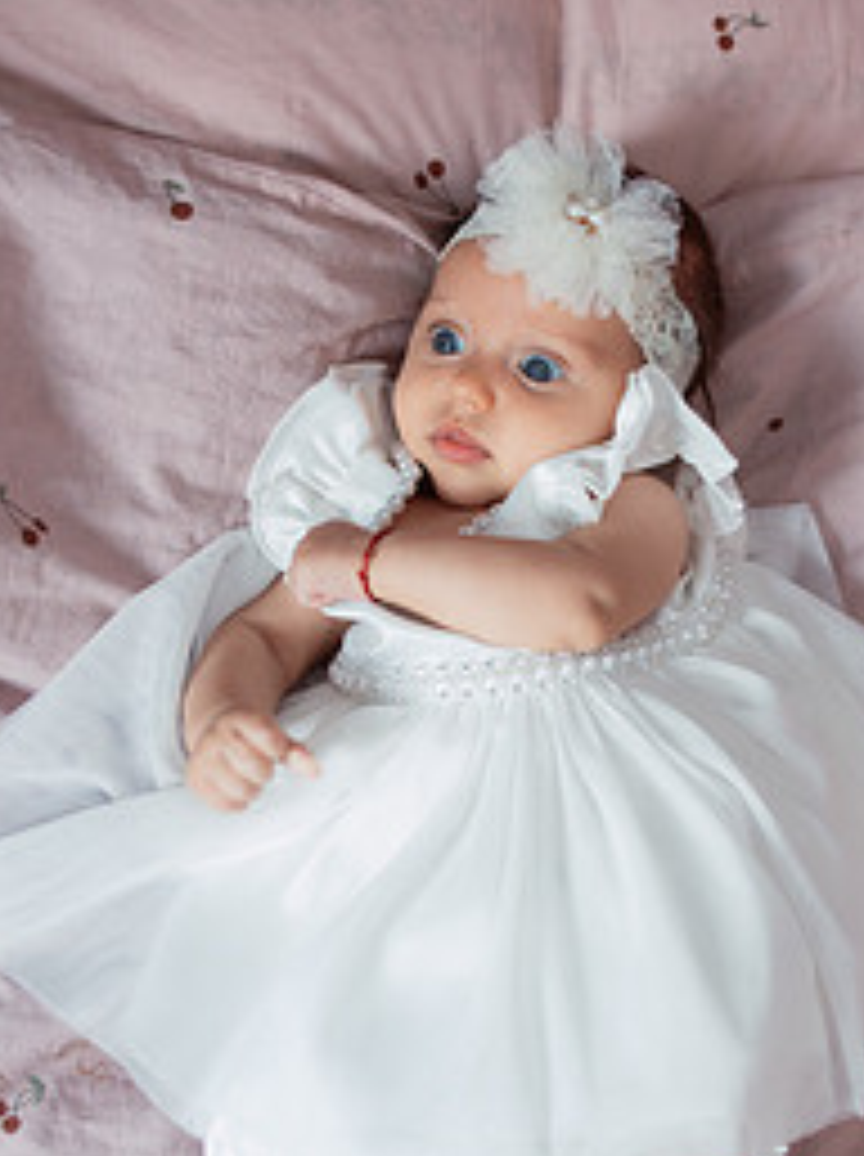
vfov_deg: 32.6
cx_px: 594
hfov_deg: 24.6
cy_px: 720
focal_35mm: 59
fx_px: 1968
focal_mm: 35
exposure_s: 1/200
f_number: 3.2
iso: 640
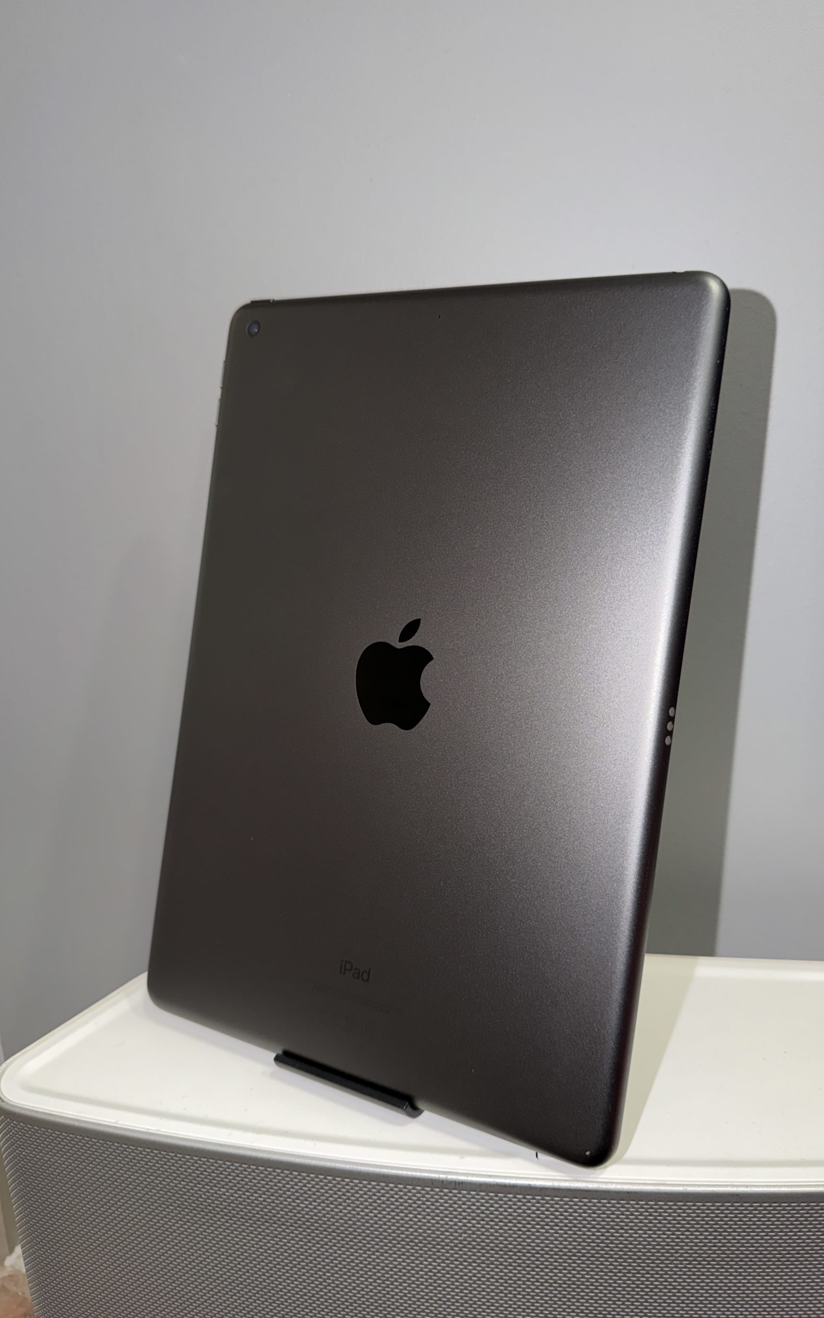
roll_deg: +1.3
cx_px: 449
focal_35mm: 26
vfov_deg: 70.4
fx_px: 934
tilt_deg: -14.9
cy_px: 670
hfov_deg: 47.5
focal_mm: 6.76
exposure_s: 1/22
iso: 64
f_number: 1.78
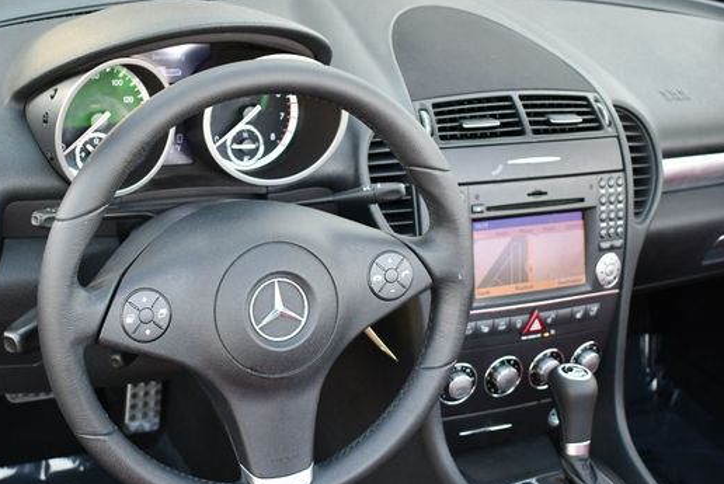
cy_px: 296
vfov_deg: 21.9
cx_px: 300
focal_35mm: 62
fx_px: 1248
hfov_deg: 32.3
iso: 800
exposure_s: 1/200
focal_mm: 25
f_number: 4
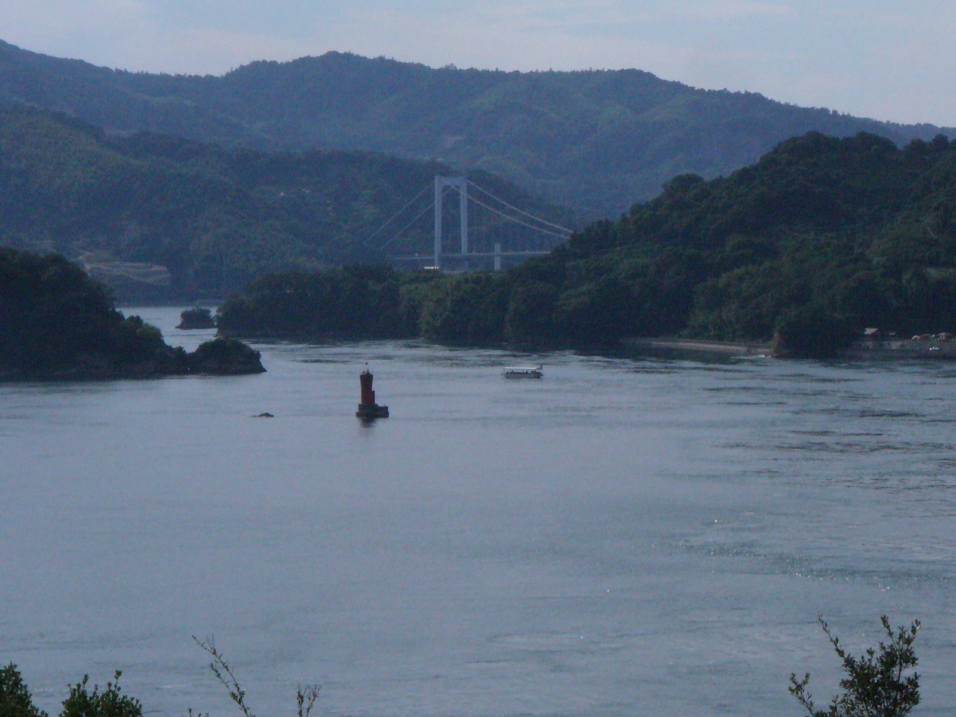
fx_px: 3811
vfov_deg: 10.7
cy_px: 358
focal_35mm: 138
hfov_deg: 14.3
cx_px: 478
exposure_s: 1/2000
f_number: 7.6
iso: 400
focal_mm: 22.7
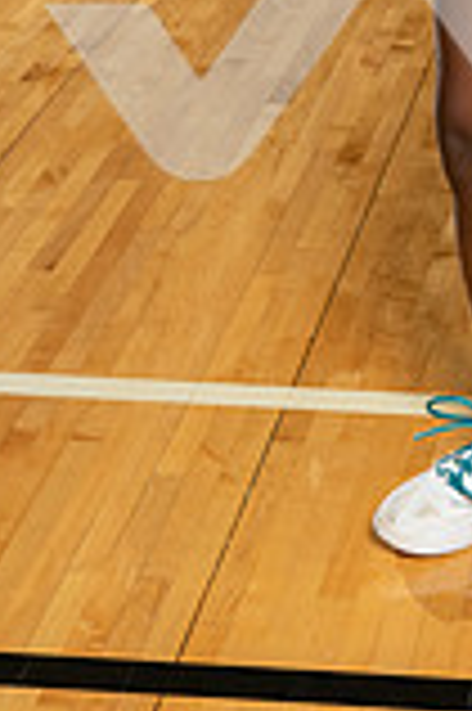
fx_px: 2247
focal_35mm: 114
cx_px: 647
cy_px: -274
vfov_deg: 16.7
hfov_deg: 11.6
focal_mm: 40
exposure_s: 1/250
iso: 500
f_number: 5.6
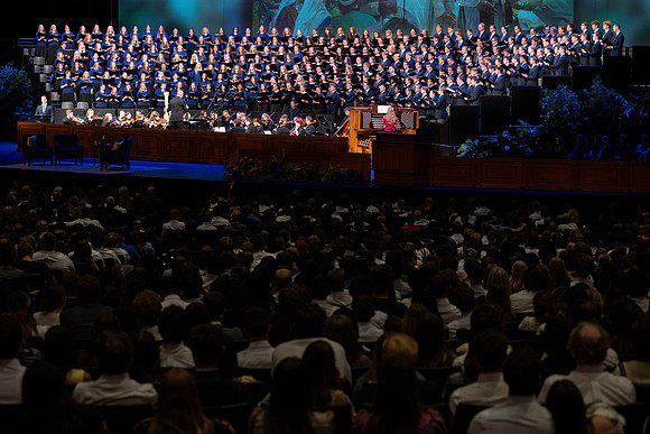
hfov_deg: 22.8
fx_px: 1611
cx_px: 322
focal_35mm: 89
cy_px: 209
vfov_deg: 15.3
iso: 2000
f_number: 4
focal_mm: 86
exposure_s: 1/320
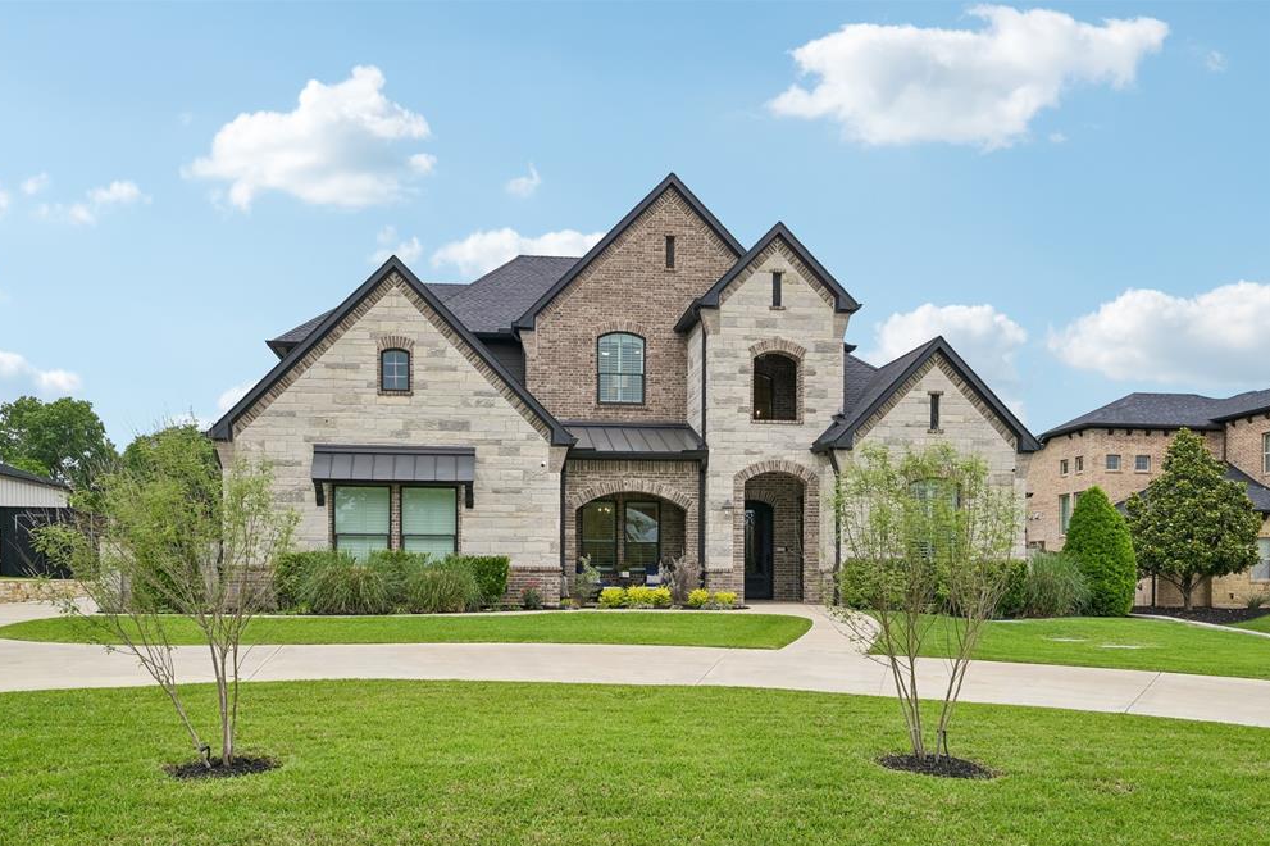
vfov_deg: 42.3
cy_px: 436
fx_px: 1093
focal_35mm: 31
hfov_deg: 60.3
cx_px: 623
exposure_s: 1/250
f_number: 8
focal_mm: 30
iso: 400
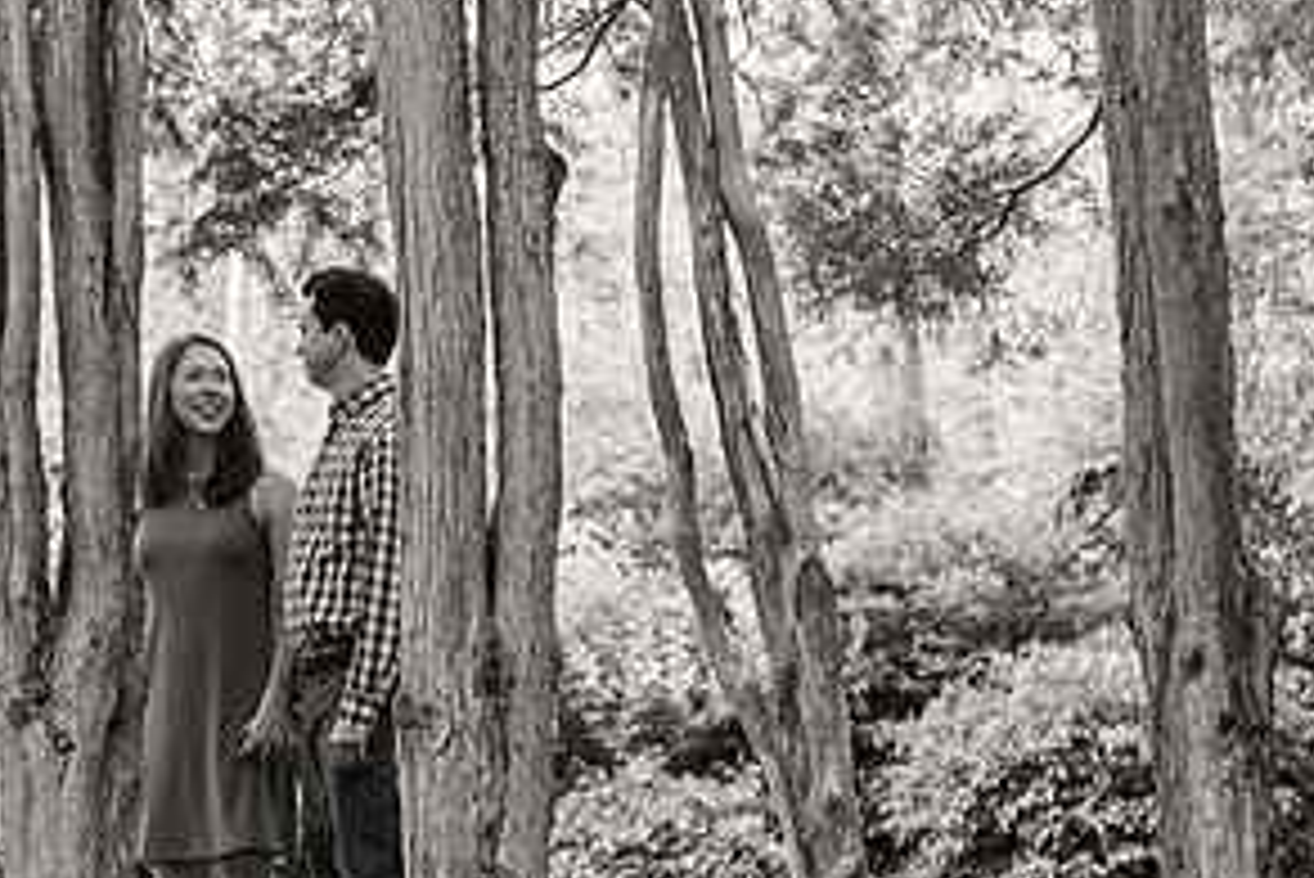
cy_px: 480
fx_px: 5076
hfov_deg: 14.7
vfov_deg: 9.9
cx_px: 338
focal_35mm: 139
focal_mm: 70
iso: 800
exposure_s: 1/80
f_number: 3.5
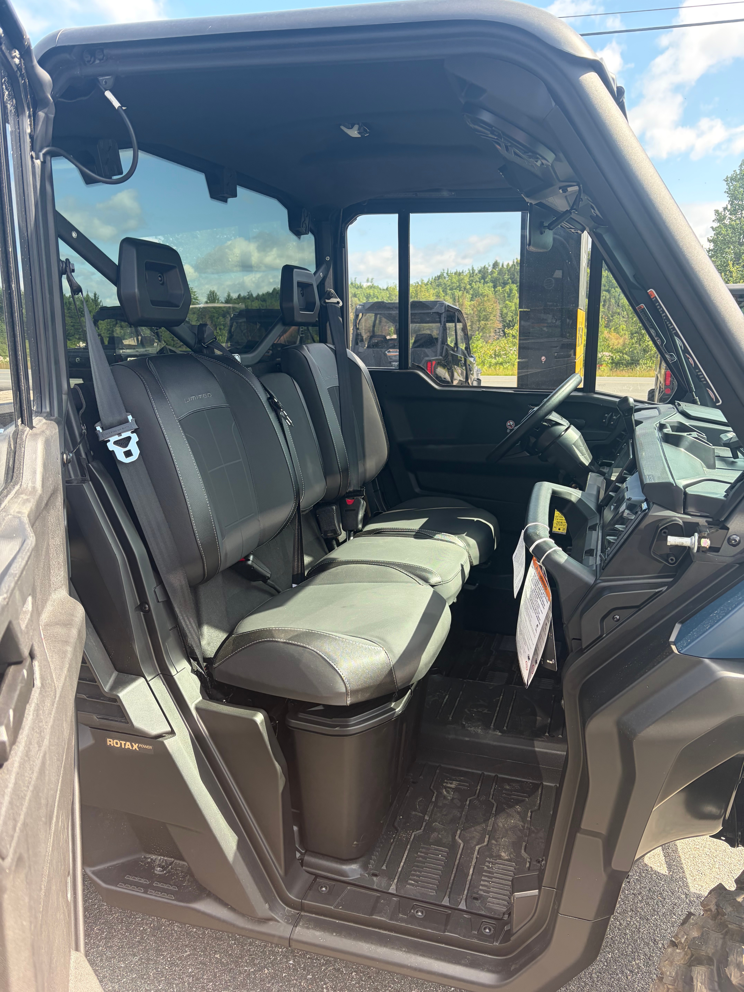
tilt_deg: -12.4
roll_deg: +1.3
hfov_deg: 53.1
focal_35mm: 26
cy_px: 496
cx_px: 372
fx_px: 745
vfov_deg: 67.3
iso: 64
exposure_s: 1/447
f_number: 1.6
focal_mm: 5.96
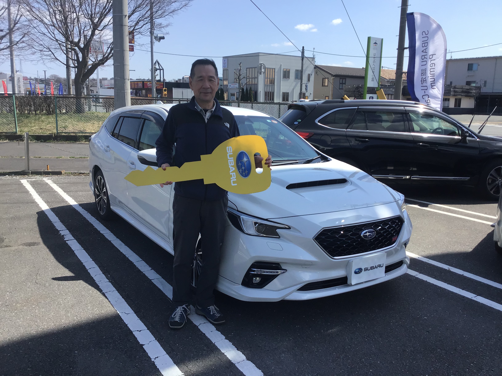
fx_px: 450
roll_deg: -0.9
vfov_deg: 45.4
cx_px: 251
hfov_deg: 58.4
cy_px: 188
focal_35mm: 31
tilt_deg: -11.3
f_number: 2.4
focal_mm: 3.3
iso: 25
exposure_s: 1/926
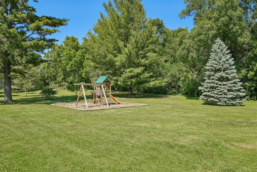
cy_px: 86
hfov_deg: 62.8
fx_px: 211
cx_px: 128
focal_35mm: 30
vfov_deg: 44.3
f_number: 6.3
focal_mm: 29.5
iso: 100
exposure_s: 1/200
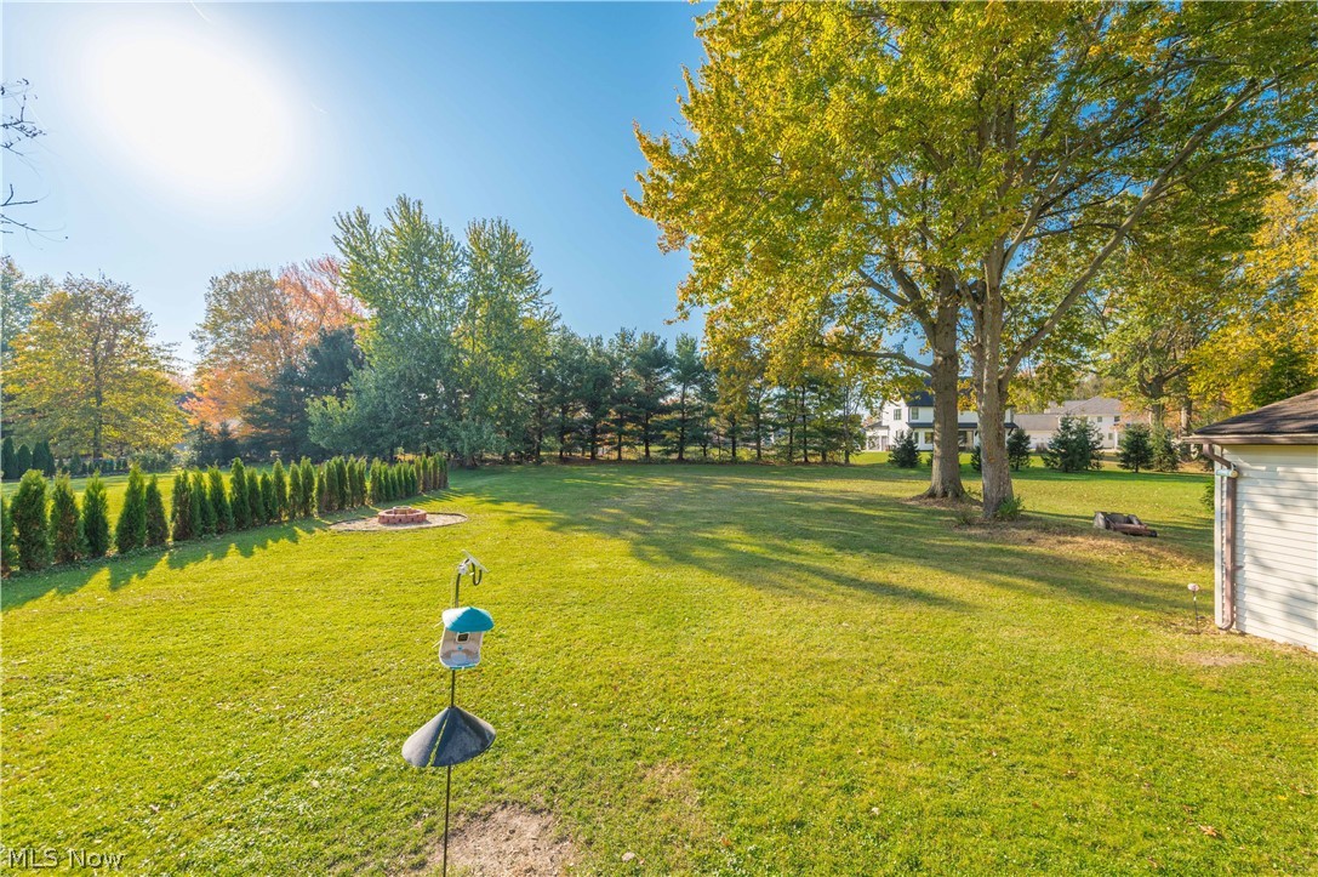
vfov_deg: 81.1
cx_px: 659
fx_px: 512
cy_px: 438
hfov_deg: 104.3
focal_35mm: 14
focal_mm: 14
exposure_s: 1/400
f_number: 9
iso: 200
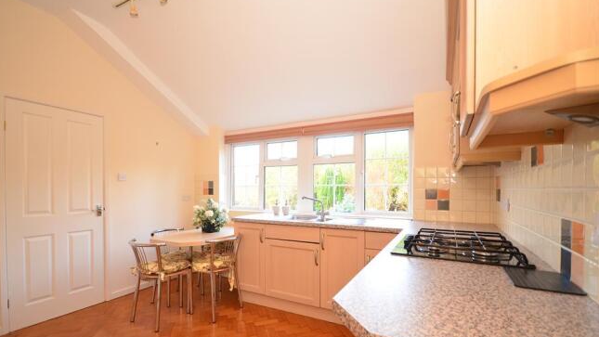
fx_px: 278
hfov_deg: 94.2
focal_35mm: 18
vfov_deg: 62.2
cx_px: 297
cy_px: 188
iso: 200
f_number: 5
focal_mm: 11
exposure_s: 1/6
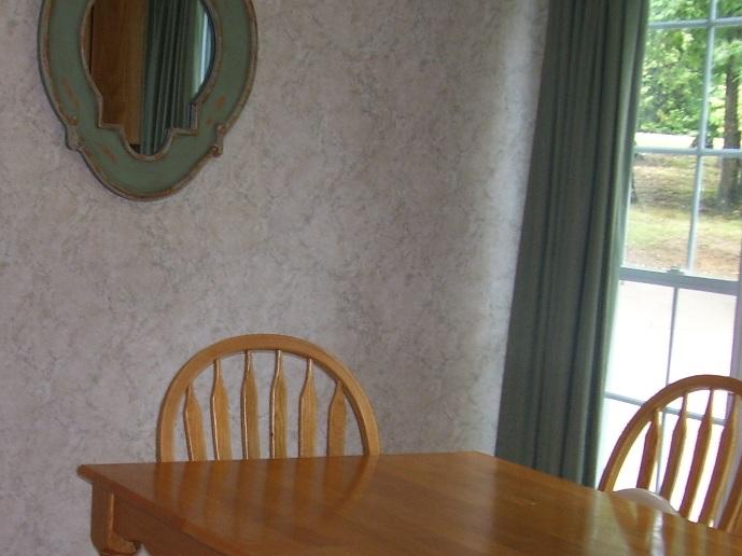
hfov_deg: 26.8
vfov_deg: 20.2
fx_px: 1543
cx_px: 204
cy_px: 454
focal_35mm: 72
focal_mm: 6
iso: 80
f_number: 2.7
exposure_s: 1/60
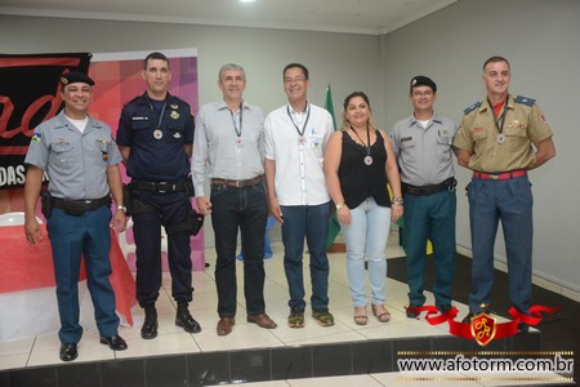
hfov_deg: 57.2
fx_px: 532
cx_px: 290
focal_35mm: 33
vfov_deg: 40.0
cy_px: 194
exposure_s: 1/125
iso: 1600
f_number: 3.8
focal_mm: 22
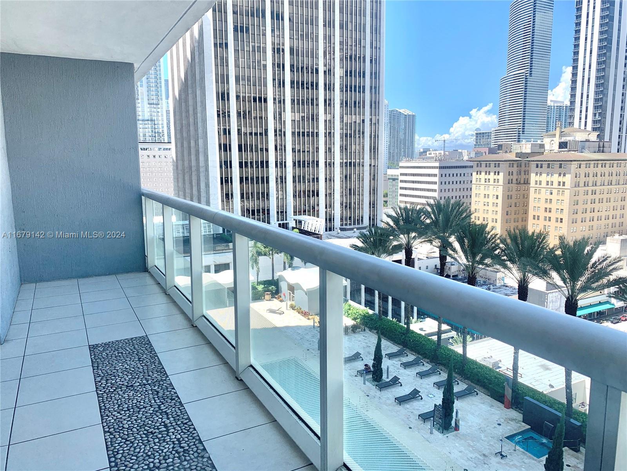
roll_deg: +0.9
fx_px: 471
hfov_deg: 67.3
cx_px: 314
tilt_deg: -8.4
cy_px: 236
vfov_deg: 53.1
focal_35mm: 26
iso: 25
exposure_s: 1/1111
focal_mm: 4.25
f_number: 1.8
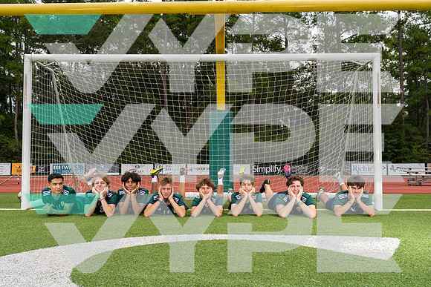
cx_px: 216
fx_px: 407
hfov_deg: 55.8
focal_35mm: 34
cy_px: 144
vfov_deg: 38.9
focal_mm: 34
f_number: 7.1
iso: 100
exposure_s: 1/250
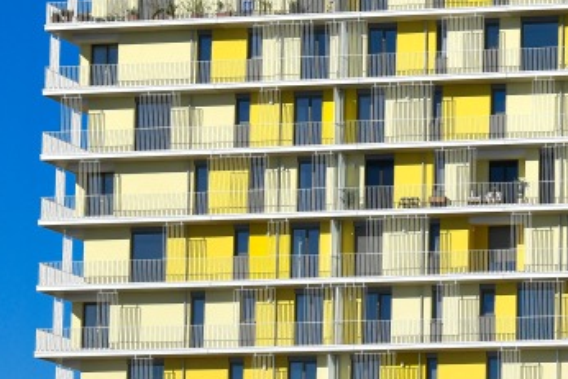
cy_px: 327
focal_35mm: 201
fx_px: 3172
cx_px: 834
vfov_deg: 6.8
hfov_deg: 9.9
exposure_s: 1/800
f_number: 8
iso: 200
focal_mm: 58
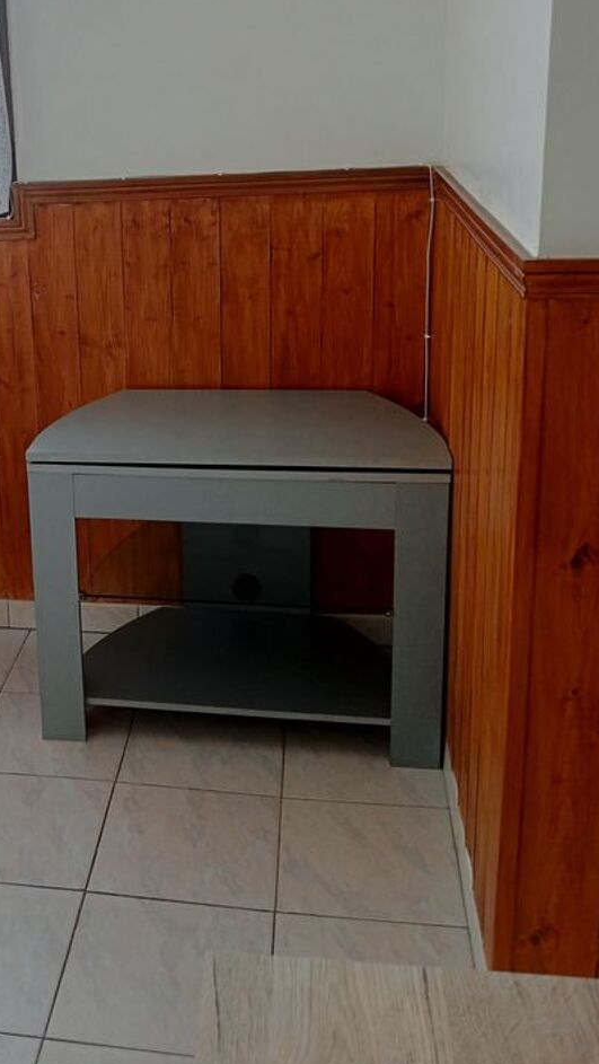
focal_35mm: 43
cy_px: 402
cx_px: 71
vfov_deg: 46.9
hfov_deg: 26.9
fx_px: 1213
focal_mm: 4.04
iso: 283
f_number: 1.8
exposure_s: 1/33.3
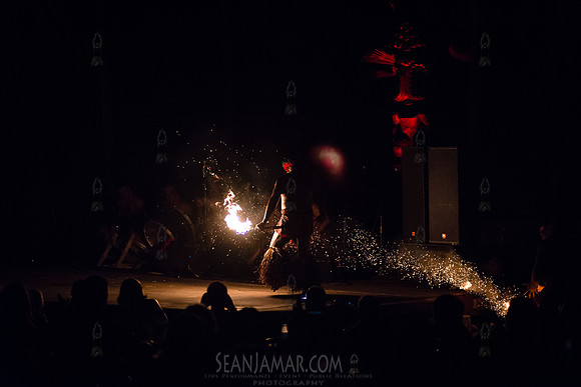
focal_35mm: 92
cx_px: 290
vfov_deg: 14.9
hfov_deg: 22.1
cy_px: 194
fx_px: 1485
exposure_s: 1/320
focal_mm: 92
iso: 4000
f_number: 2.8
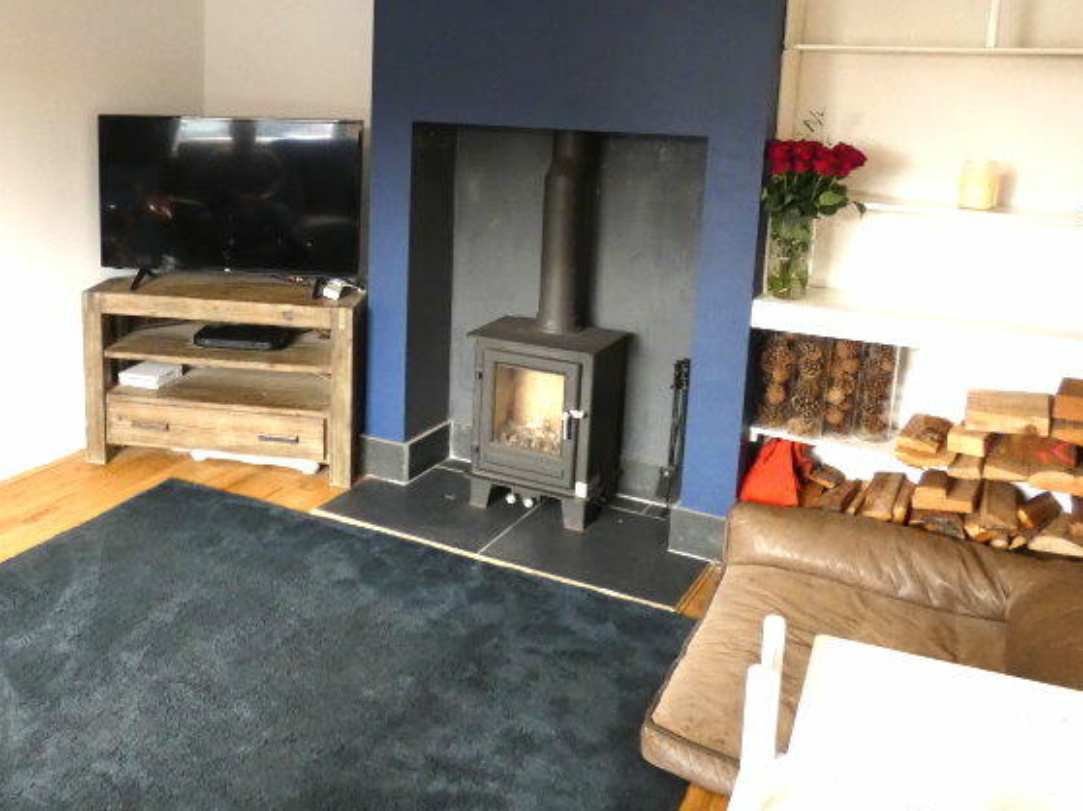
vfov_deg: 40.1
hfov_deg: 51.2
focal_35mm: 35
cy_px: 259
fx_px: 1095
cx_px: 319
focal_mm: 3.6
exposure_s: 1/60
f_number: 2.8
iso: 400
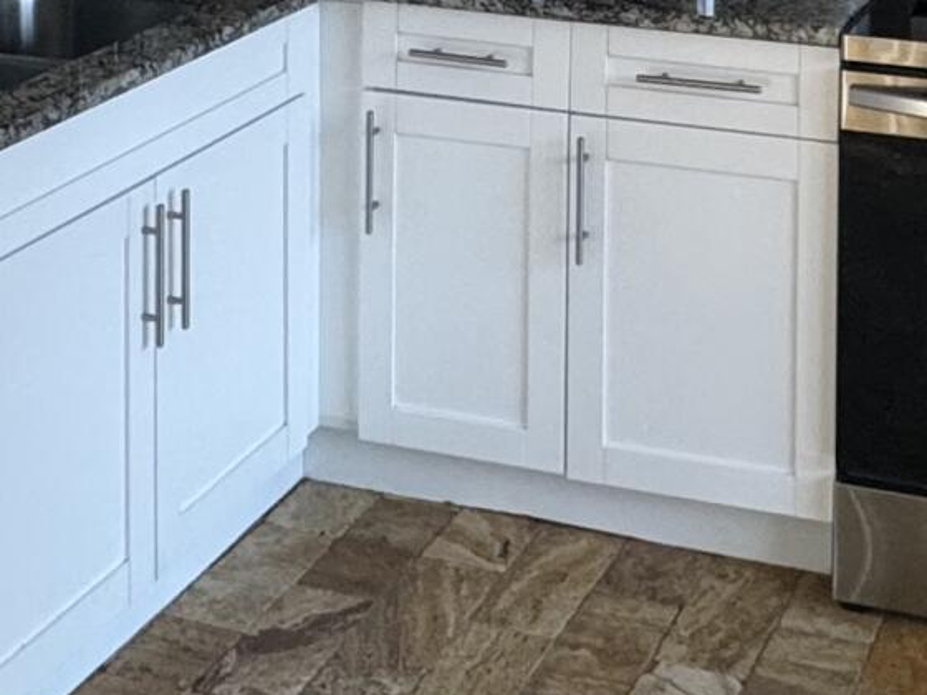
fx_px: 2008
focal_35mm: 75
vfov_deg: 17.3
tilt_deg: -0.9
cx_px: 682
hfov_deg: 25.7
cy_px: -415
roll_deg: -1.1
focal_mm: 2.22
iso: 200
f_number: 2.2
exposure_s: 1/99
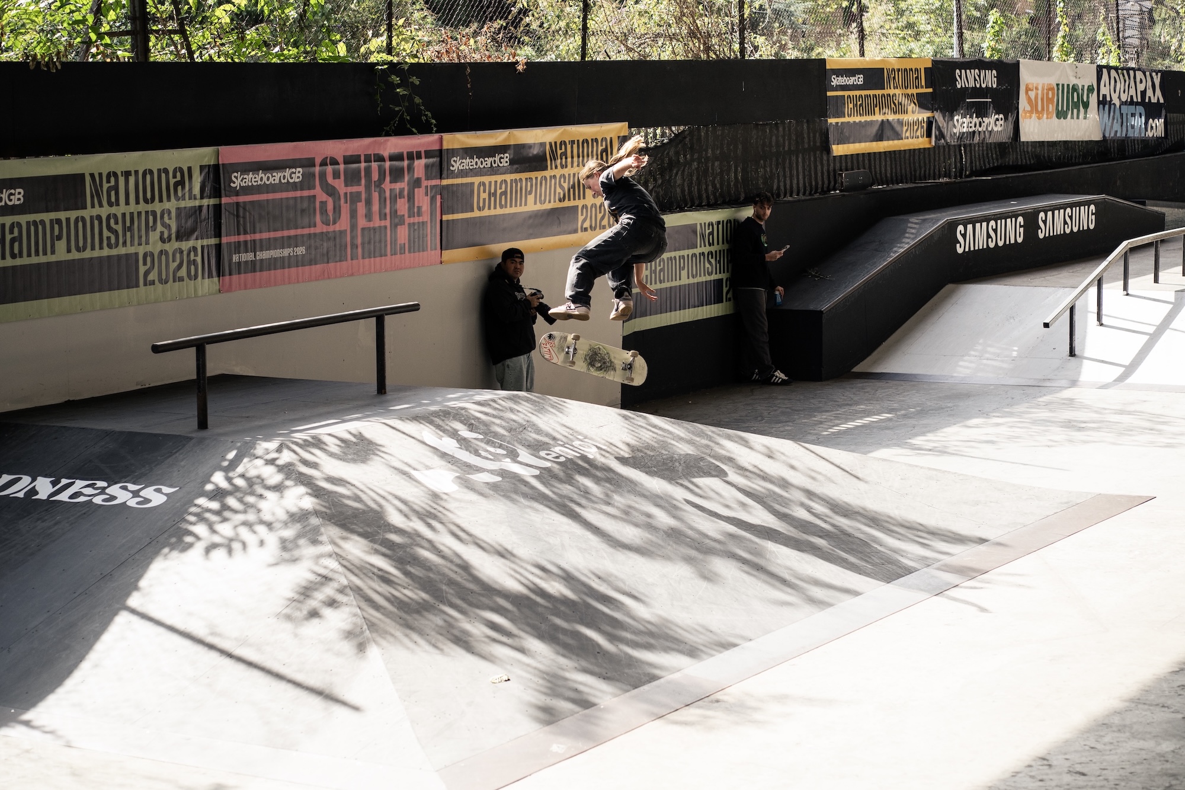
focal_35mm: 85
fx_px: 2797
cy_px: 395
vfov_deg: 16.1
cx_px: 592
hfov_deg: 23.9
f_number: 4
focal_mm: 85
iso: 1000
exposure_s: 1/2000
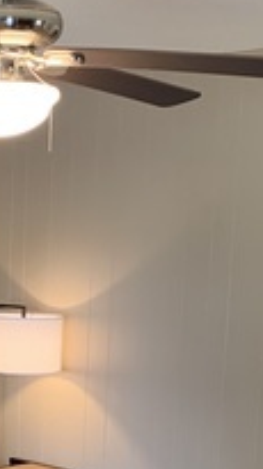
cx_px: -72
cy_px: 430
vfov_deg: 22.6
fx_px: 1143
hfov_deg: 12.7
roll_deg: -1.0
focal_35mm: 92
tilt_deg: -10.6
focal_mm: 4.25
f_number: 1.8
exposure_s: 1/60
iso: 200
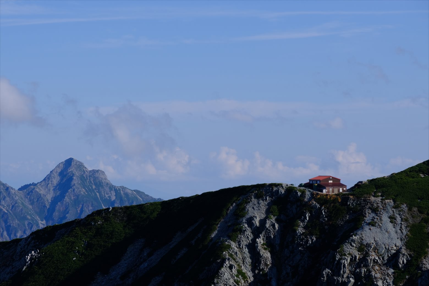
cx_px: 214
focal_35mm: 148
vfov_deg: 9.3
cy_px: 143
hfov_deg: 13.9
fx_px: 1764
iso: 160
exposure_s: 1/180
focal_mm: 98.6
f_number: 13
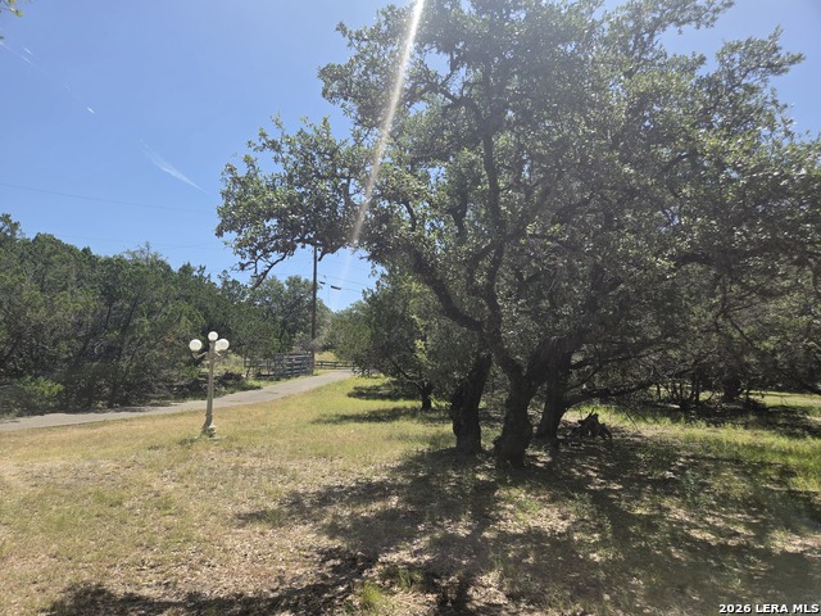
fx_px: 545
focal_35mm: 23
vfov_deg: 58.9
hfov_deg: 73.9
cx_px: 410
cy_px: 308
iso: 80
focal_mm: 5.4
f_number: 1.8
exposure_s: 1/3246
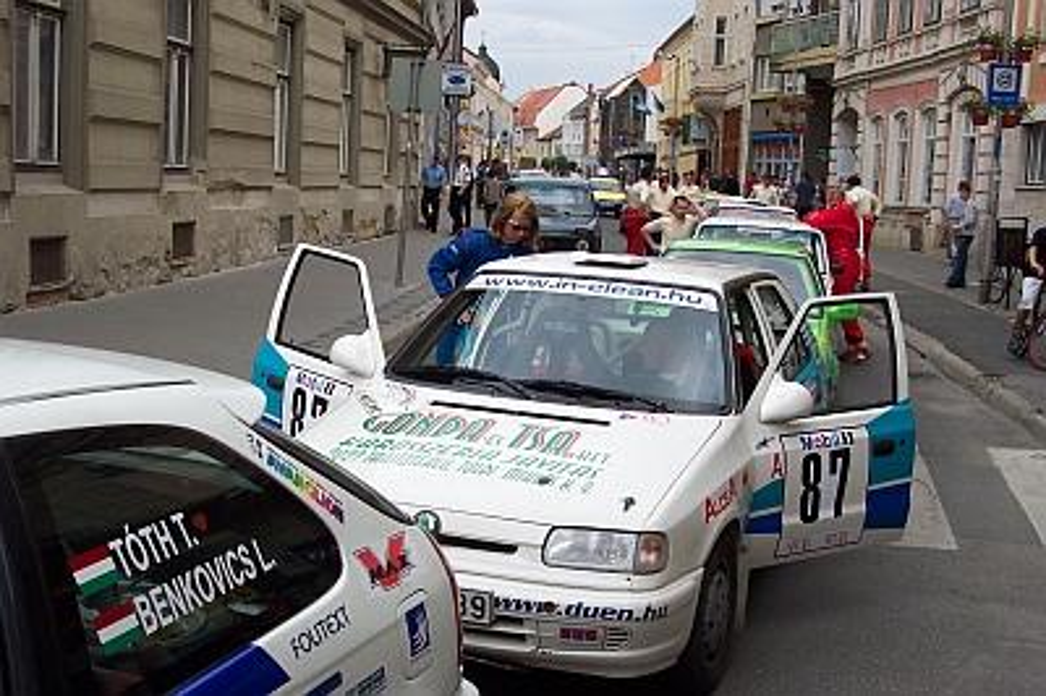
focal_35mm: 51
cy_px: 348
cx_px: 523
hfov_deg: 38.9
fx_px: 1481
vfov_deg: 26.4
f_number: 5.6
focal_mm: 10.7
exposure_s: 1/500
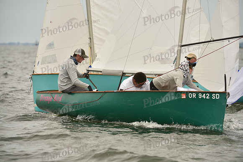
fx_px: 1755
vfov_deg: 5.3
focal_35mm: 260
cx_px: 122
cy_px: 81
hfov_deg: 7.9
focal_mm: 260
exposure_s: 1/1250
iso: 320
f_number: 5.6
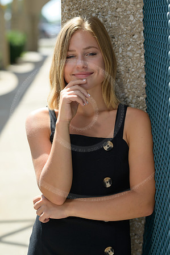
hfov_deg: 16.0
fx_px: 603
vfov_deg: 23.9
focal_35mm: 85
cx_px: 85
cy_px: 128
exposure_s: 1/800
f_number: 3.2
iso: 160
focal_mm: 85
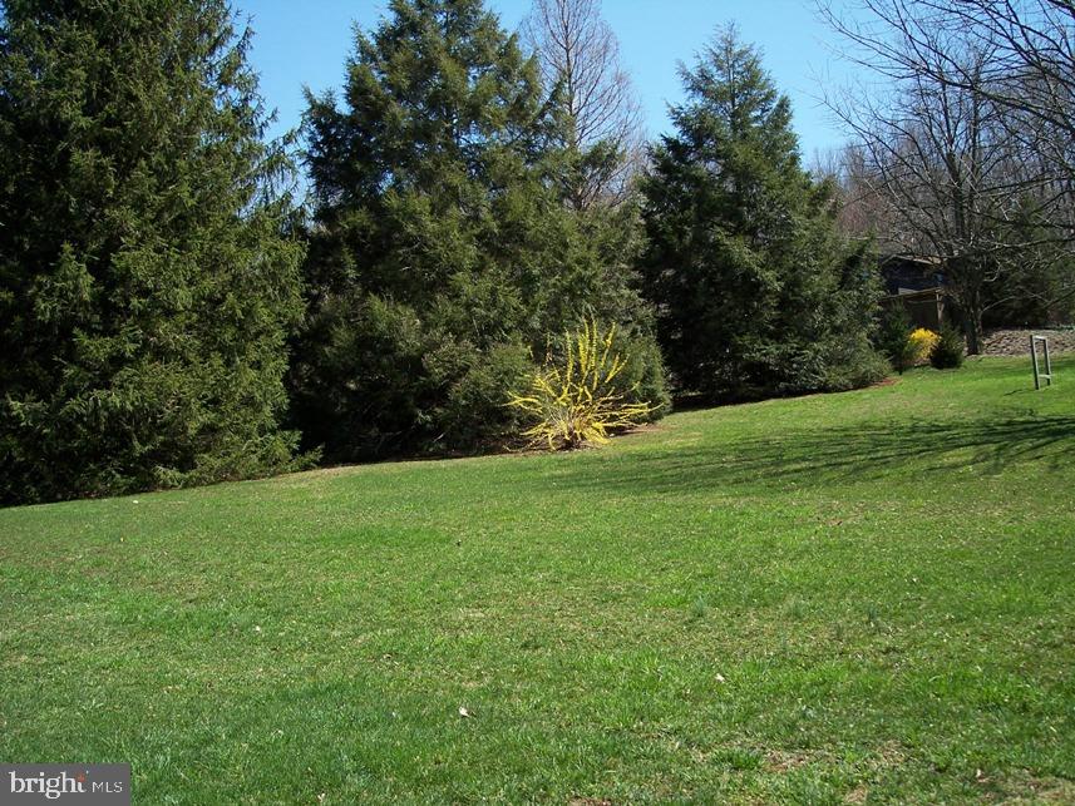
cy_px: 403
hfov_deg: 47.9
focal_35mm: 39
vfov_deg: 36.8
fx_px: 1211
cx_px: 538
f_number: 3.4
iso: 100
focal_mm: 8
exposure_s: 1/500
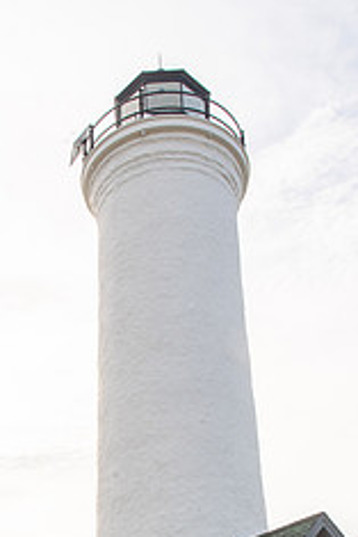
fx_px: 685
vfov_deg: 39.3
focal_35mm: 46
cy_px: 496
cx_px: 123
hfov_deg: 29.1
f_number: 14
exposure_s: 1/250
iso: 400
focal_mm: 24
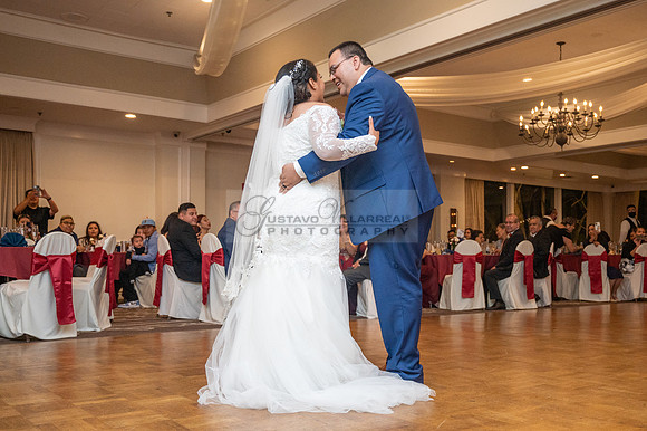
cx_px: 373
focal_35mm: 38
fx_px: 684
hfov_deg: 50.4
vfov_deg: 34.9
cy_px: 249
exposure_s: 1/200
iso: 2500
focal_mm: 33
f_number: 4
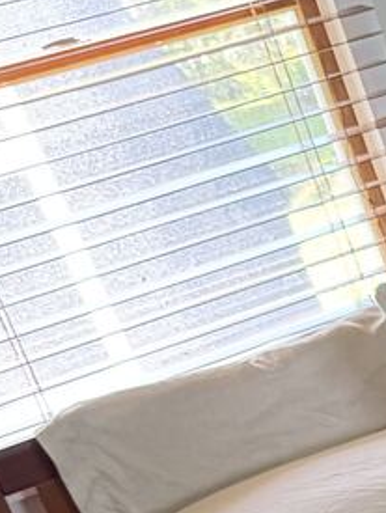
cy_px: 659
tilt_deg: -24.0
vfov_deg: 15.4
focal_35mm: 122
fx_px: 1810
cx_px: 940
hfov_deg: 10.4
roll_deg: +13.8
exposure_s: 1/107
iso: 200
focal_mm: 6.76
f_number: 1.78
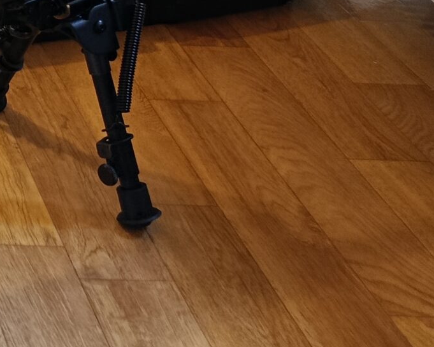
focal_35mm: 88
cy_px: -57
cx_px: -345
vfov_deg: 16.8
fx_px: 1130
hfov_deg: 17.6
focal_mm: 5.24
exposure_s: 1/50
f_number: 1.7
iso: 1184
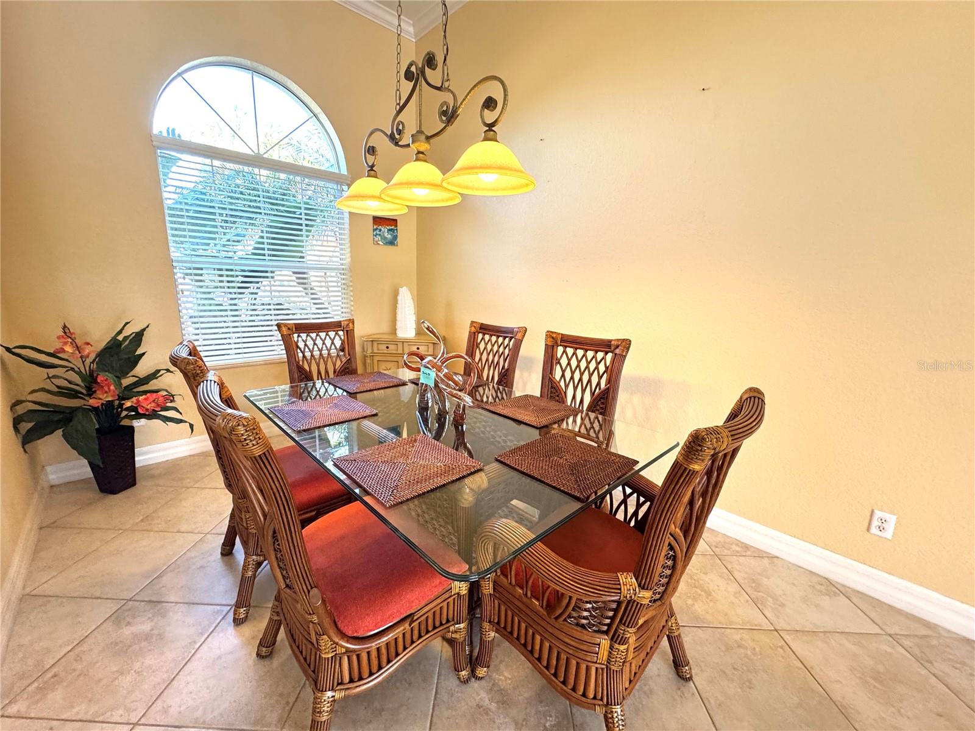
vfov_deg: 85.7
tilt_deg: -11.4
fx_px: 394
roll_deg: -0.9
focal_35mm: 14
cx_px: 488
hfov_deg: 102.1
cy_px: 366
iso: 250
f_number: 2.2
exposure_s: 1/120
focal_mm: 2.22
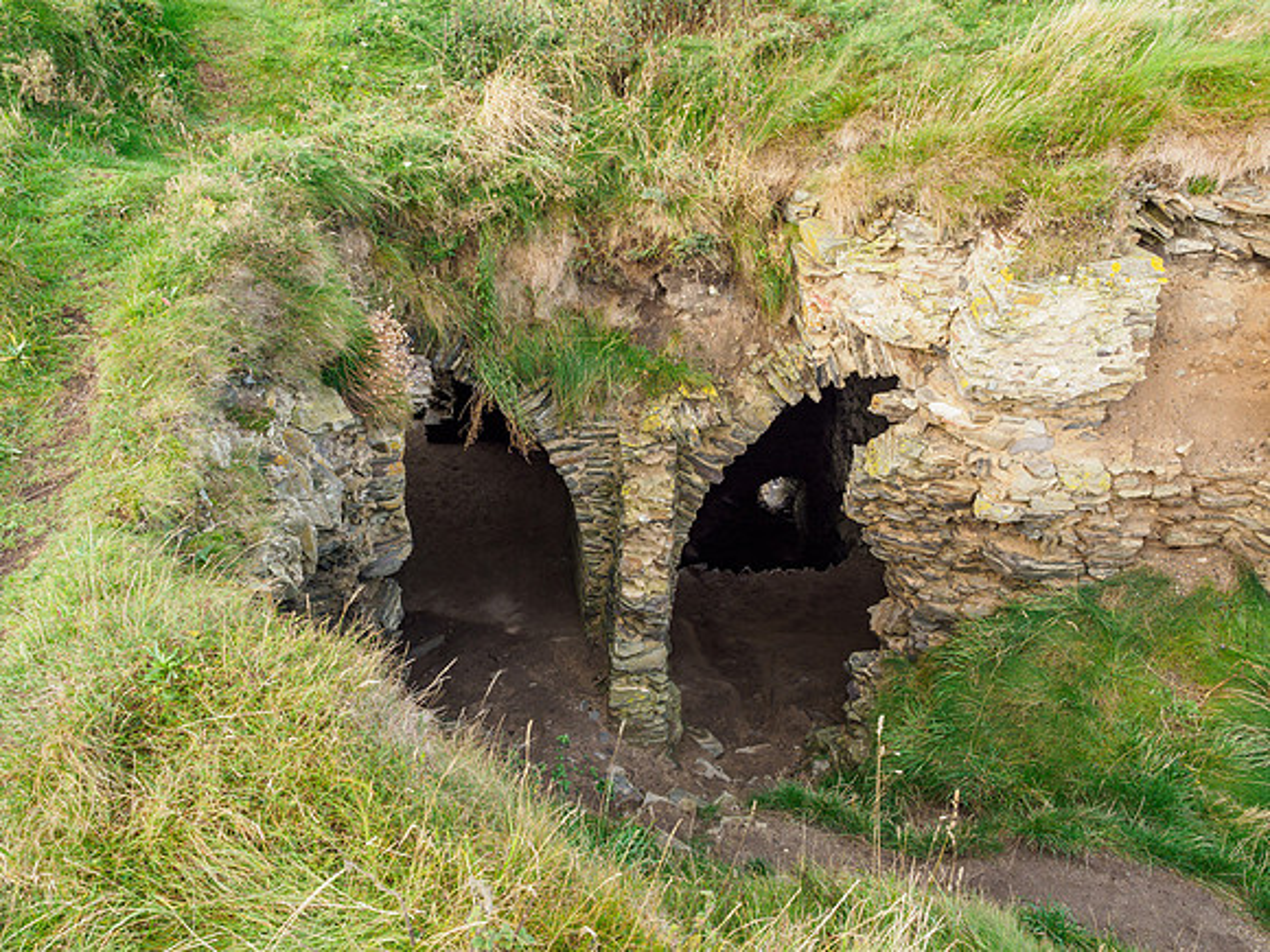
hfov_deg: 71.2
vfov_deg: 56.5
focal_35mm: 24
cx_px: 635
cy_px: 476
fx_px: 886
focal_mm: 12
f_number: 7.1
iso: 200
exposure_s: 1/10
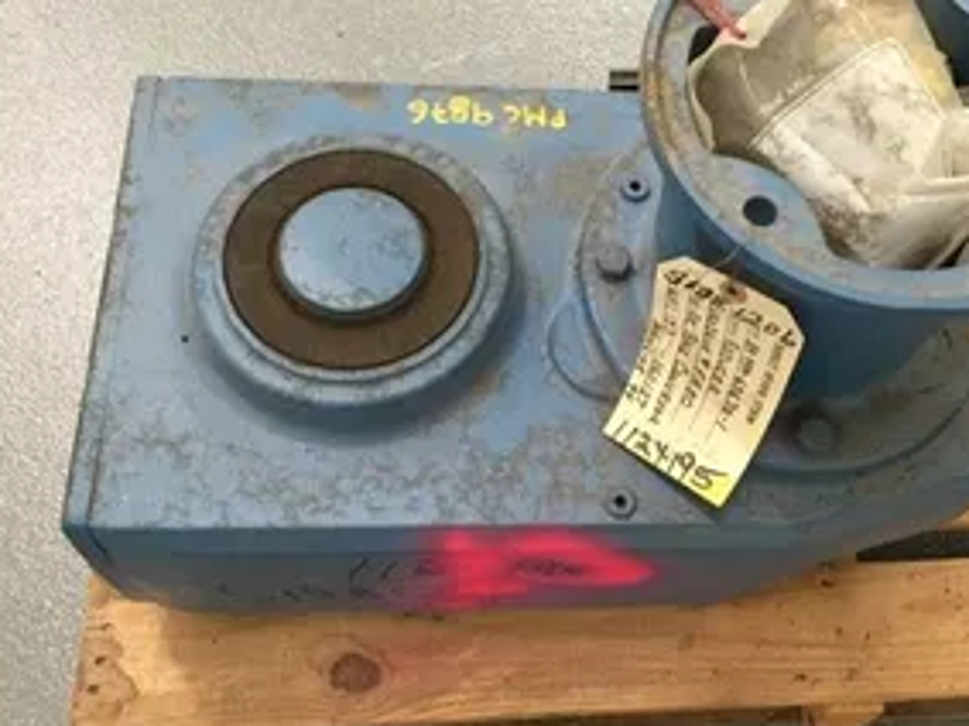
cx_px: 582
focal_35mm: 41
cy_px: 295
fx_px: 1147
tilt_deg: -61.2
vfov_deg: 35.0
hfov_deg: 45.5
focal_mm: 4.15
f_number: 2.2
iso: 125
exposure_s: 1/30
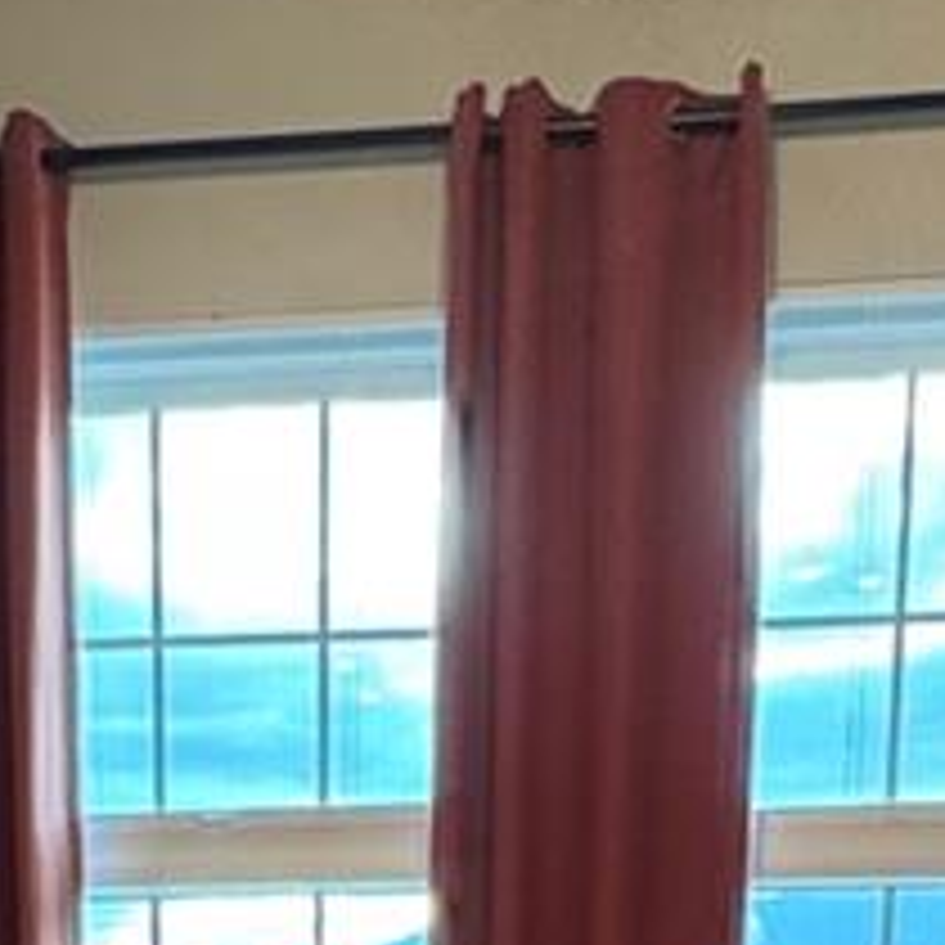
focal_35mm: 85
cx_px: 212
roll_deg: +0.6
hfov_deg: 20.2
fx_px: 2625
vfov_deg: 16.8
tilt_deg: -15.8
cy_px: 1714
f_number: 2.2
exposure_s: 1/60
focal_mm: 2.22
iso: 200
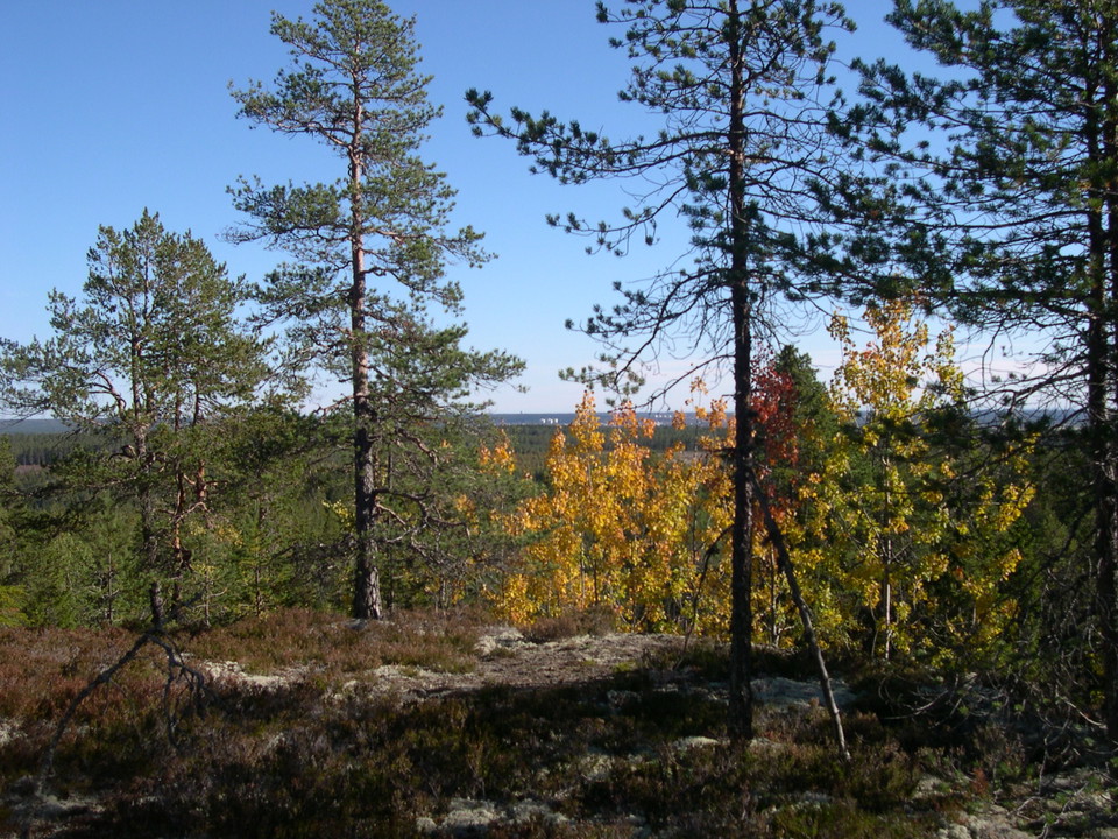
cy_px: 420
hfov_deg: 49.0
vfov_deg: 37.7
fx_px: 1227
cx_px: 559
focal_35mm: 38
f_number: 7.6
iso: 100
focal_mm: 8
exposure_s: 1/150
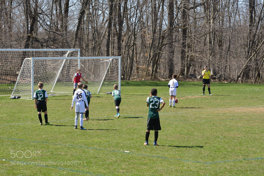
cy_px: 88
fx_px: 851
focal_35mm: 116
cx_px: 132
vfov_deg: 11.8
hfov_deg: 17.6
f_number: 22
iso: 1000
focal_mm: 116
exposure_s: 1/160
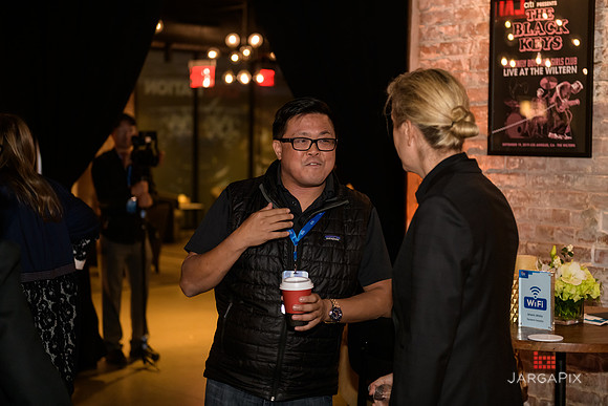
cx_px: 304
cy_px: 203
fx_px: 1182
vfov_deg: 19.5
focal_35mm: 70
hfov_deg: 28.8
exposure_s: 1/125
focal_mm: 70
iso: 1250
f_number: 3.2
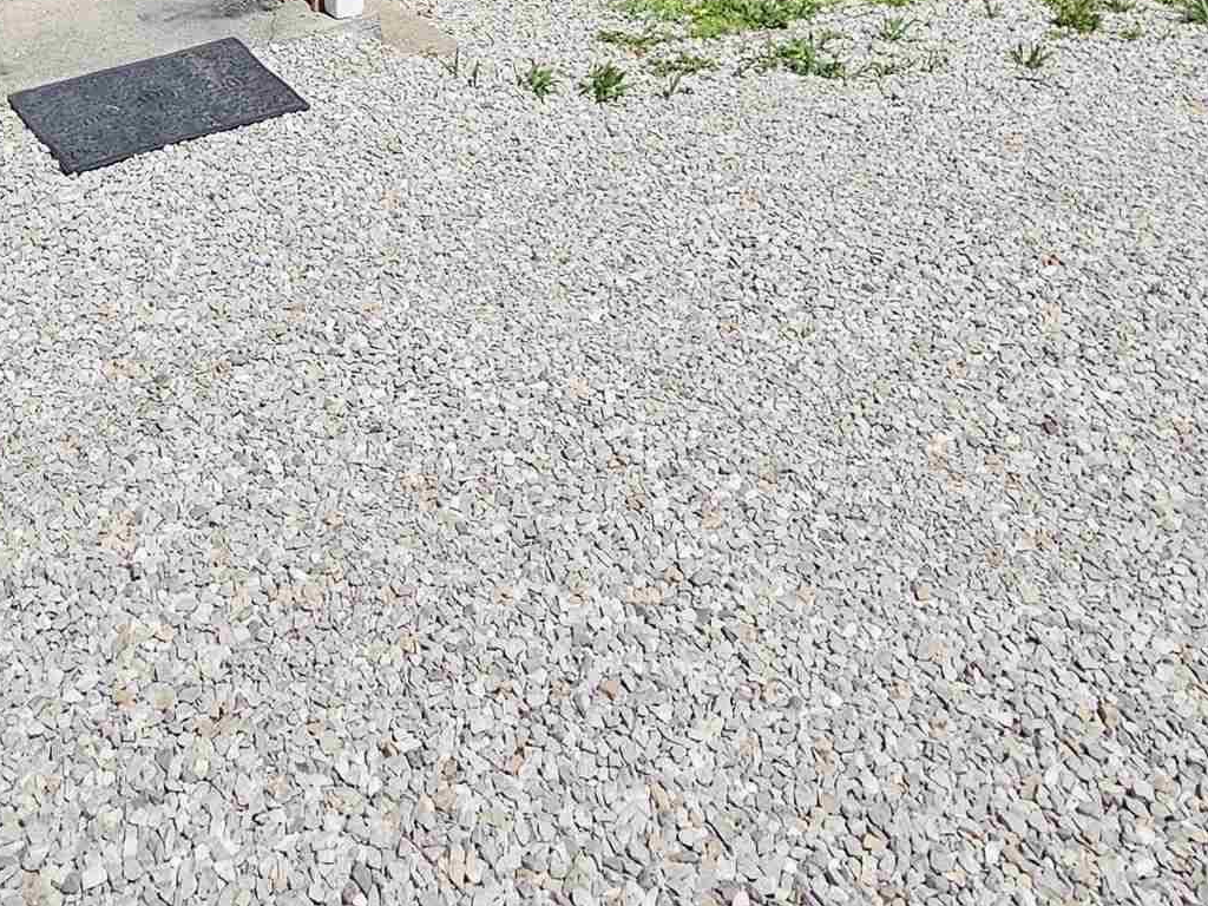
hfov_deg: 46.4
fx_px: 1361
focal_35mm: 39
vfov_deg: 28.8
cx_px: 324
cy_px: -320
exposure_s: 1/3840
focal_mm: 2.2
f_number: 2.2
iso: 50
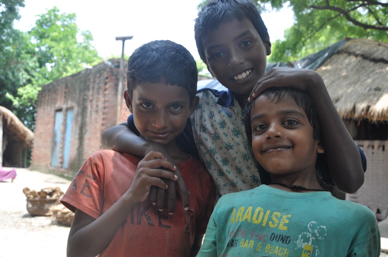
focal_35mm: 39
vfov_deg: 34.1
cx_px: 194
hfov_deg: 49.6
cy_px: 128
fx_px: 420
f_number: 5.6
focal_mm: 26
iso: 200
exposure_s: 1/160
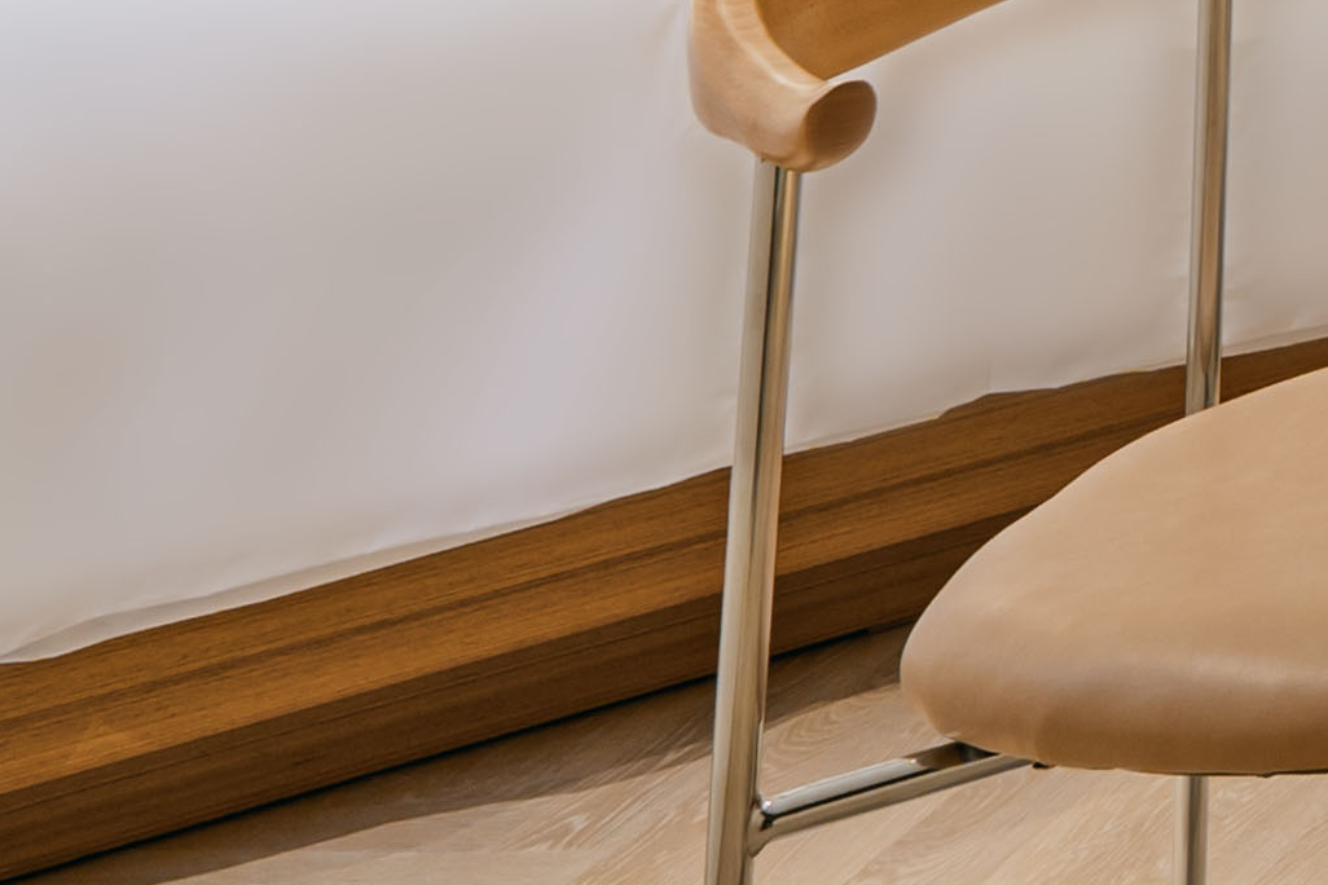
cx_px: 2963
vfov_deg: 16.8
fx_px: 2803
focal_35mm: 76
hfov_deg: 16.3
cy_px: -317
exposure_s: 1/3
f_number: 10
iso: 100
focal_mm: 13
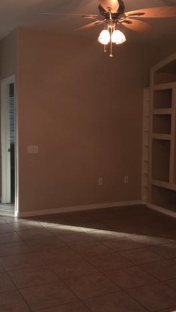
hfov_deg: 27.7
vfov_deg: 47.3
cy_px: 153
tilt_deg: -3.6
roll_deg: -0.6
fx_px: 356
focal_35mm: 43
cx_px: 96
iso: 50
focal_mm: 4.15
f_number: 2.2
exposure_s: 1/30
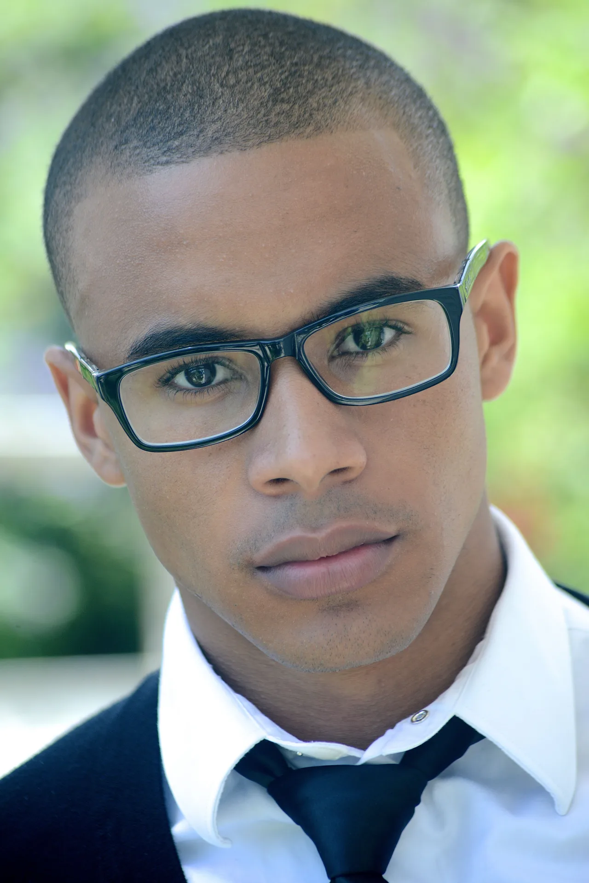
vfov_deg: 11.4
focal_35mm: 180
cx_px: 294
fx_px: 4414
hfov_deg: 7.6
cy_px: 442
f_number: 8
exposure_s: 1/200
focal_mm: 180
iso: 400
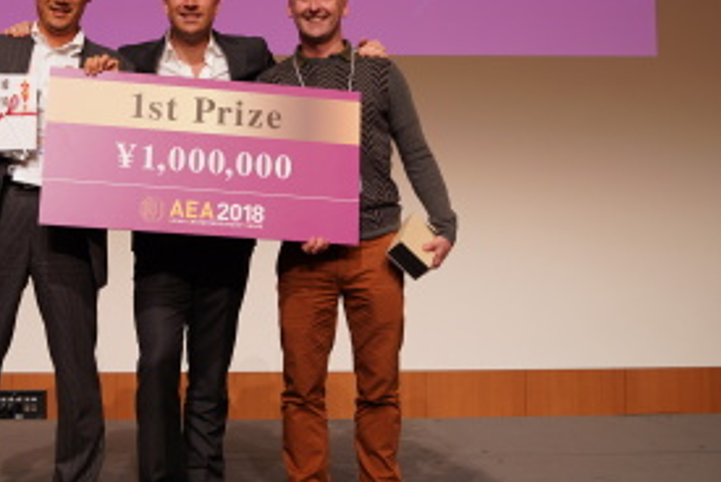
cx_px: 197
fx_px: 1223
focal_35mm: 61
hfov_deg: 32.3
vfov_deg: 22.2
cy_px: 173
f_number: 4
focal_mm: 35
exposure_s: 1/40
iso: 200
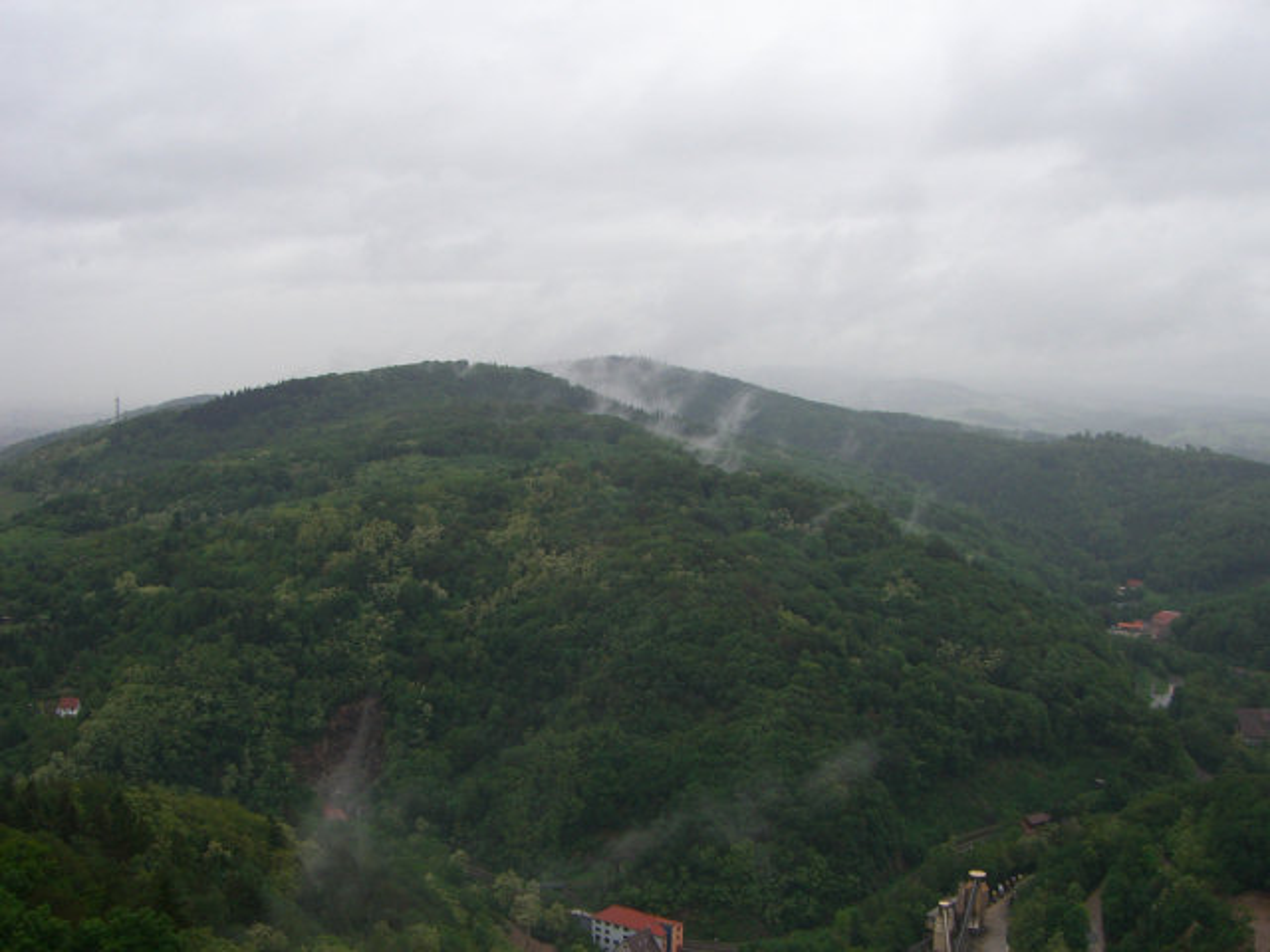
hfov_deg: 49.0
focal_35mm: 38
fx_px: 1394
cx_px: 635
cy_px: 476
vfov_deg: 37.7
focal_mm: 6.2
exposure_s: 1/80
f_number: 4.3
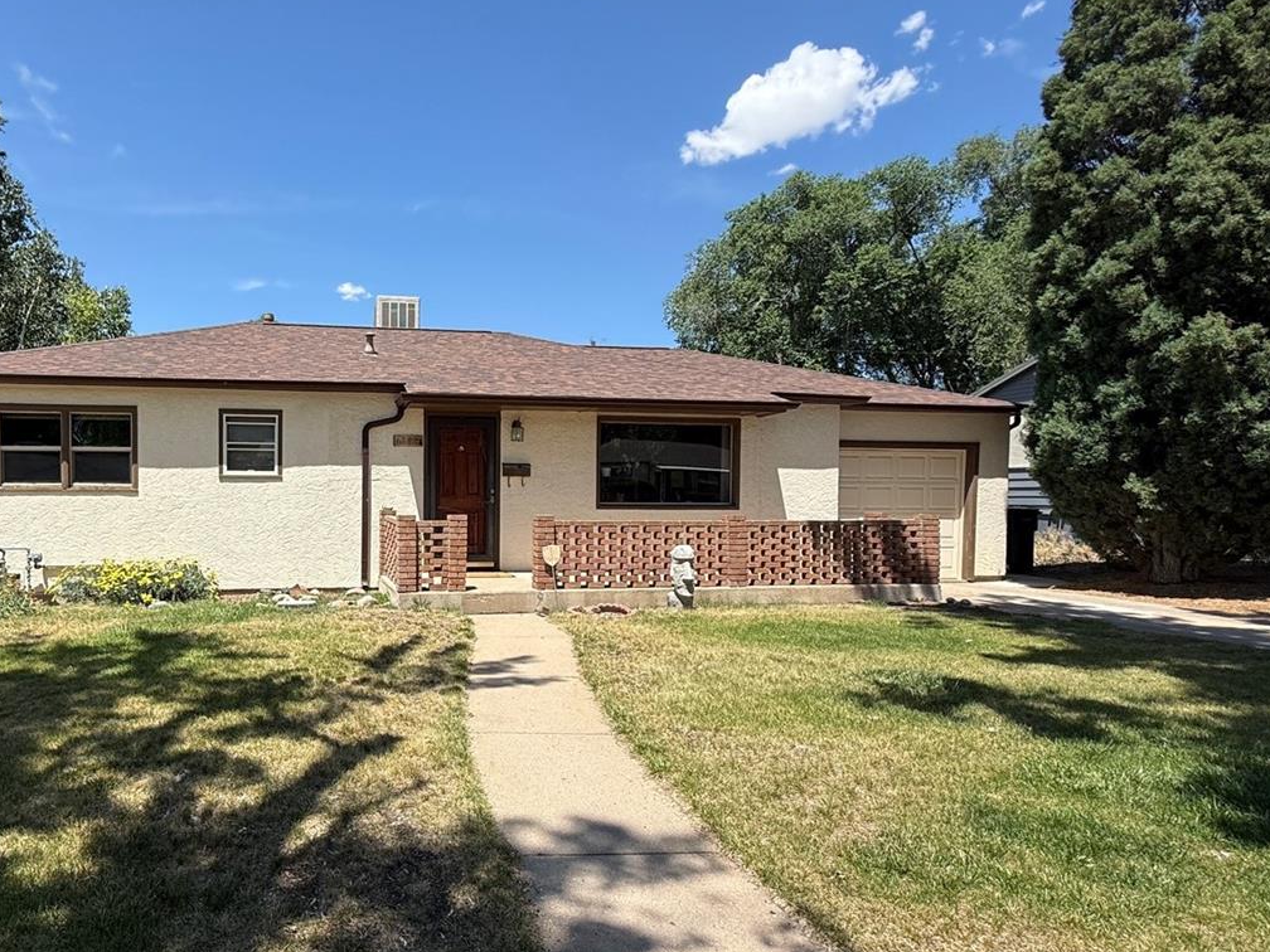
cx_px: 399
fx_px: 734
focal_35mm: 20
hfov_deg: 78.4
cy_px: 528
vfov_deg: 65.8
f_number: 2.2
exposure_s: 1/1795
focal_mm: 2.22
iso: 50
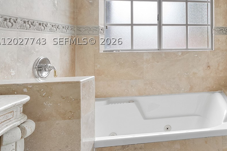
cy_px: 41
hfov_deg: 47.2
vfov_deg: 40.1
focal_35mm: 32
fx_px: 202
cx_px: 234
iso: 800
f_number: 8
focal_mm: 10
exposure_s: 1/100
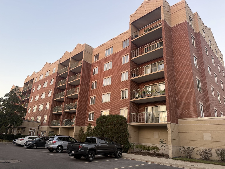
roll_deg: -2.4
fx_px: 156
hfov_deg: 71.6
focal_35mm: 24
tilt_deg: +17.7
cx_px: 112
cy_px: 84
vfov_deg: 56.8
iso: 50
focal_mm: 6.76
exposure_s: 1/121
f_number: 1.78
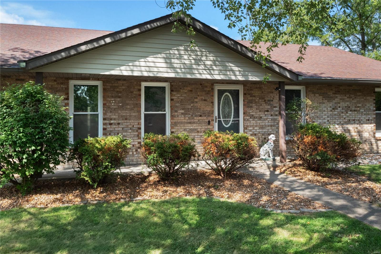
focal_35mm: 30
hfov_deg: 61.9
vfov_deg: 43.6
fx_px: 317
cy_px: 127
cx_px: 190
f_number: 9
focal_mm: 15
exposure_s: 1/250
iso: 400
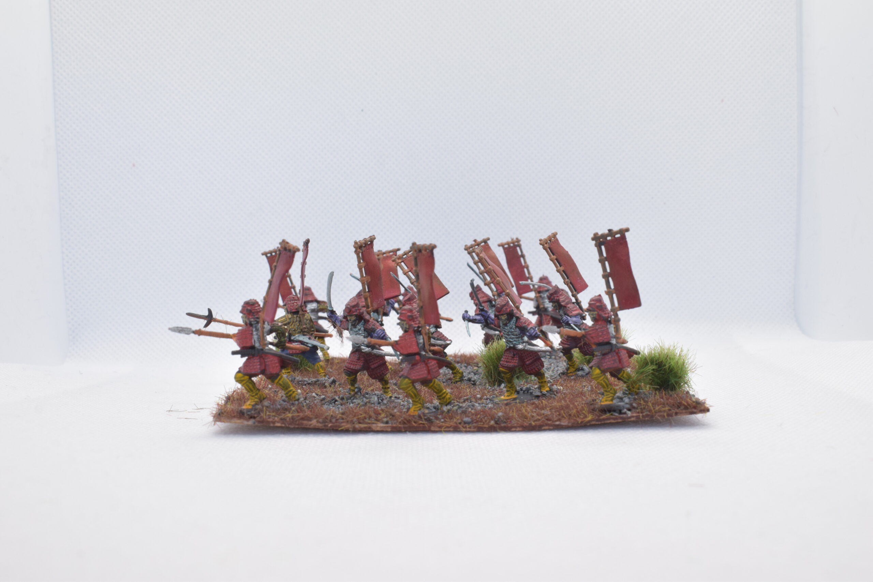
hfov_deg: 46.4
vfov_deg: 31.9
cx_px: 436
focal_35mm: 42
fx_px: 1018
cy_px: 291
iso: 800
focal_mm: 28
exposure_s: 1/60
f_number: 13
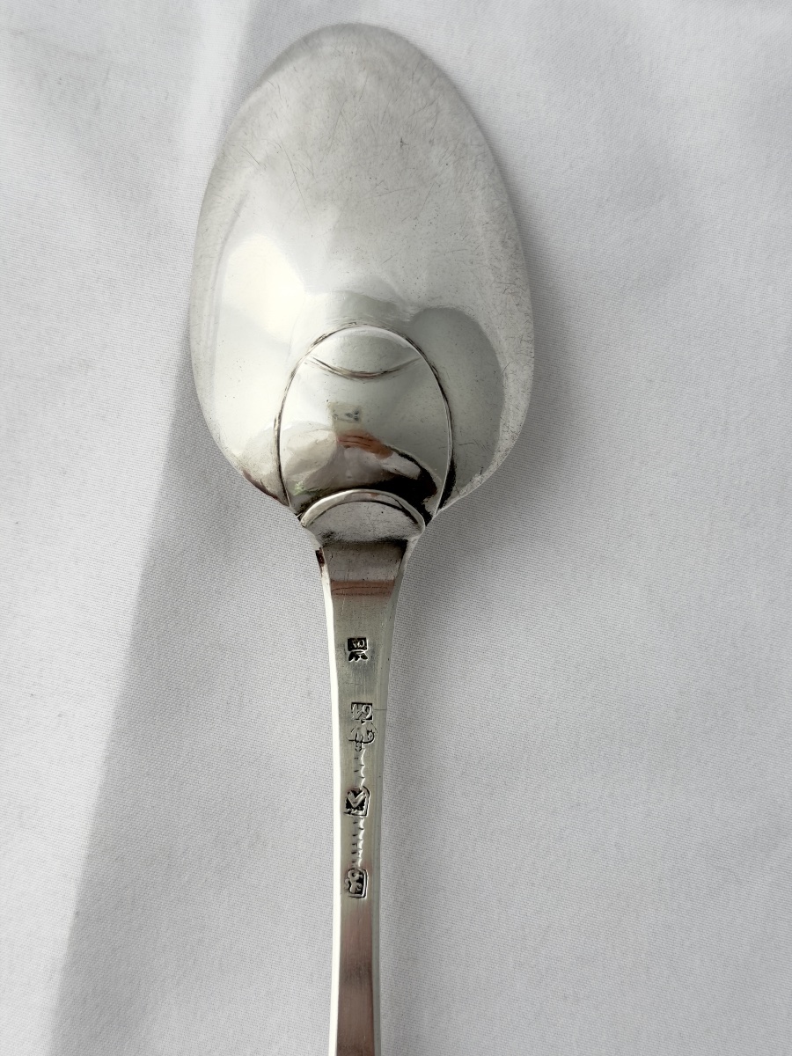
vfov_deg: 39.7
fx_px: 1464
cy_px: 528
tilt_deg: -84.5
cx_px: 396
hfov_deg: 30.3
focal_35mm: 48
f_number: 1.78
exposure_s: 1/962
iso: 64
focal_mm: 6.76
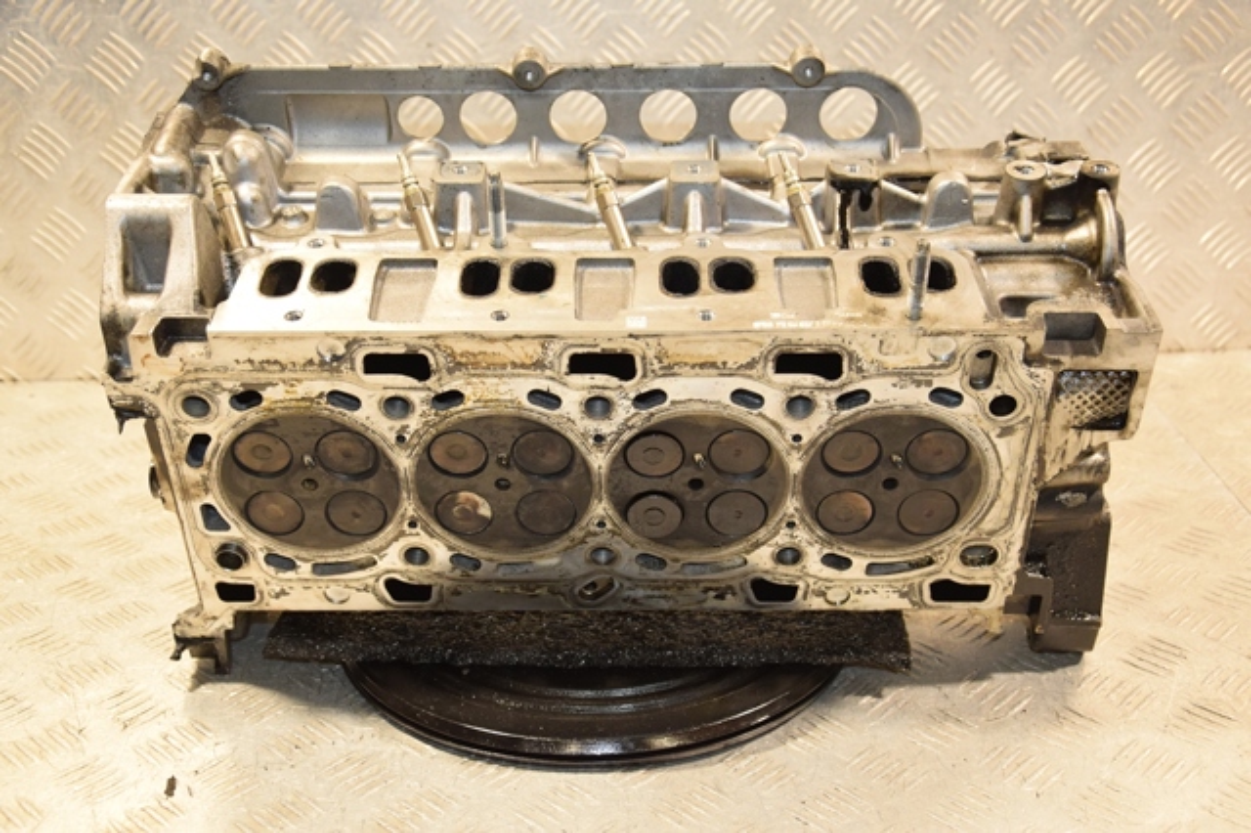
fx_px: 1667
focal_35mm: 48
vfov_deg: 28.0
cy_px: 416
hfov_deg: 41.1
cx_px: 626
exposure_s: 1/125
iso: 800
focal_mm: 32
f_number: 5
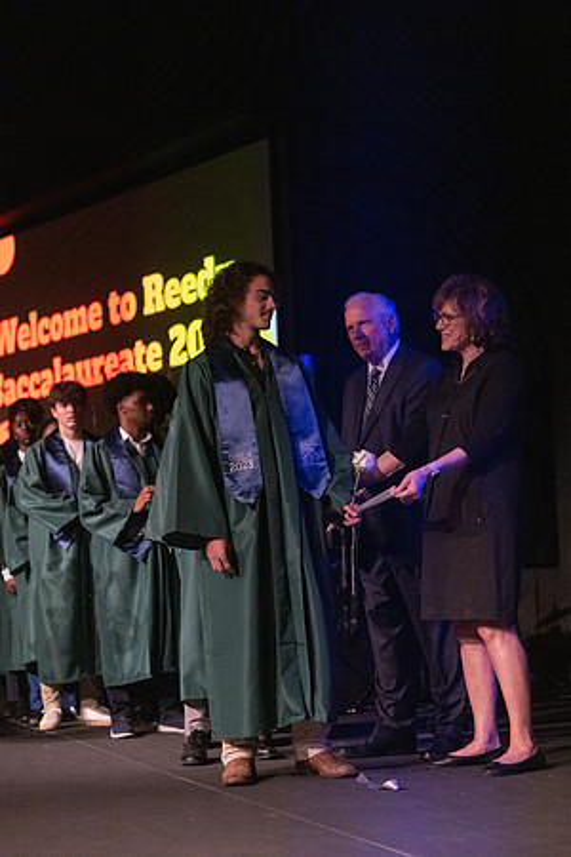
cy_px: 428
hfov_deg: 19.5
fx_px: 1665
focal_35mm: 70
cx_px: 286
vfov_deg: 28.8
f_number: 2.8
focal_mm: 70
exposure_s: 1/1000
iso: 16000
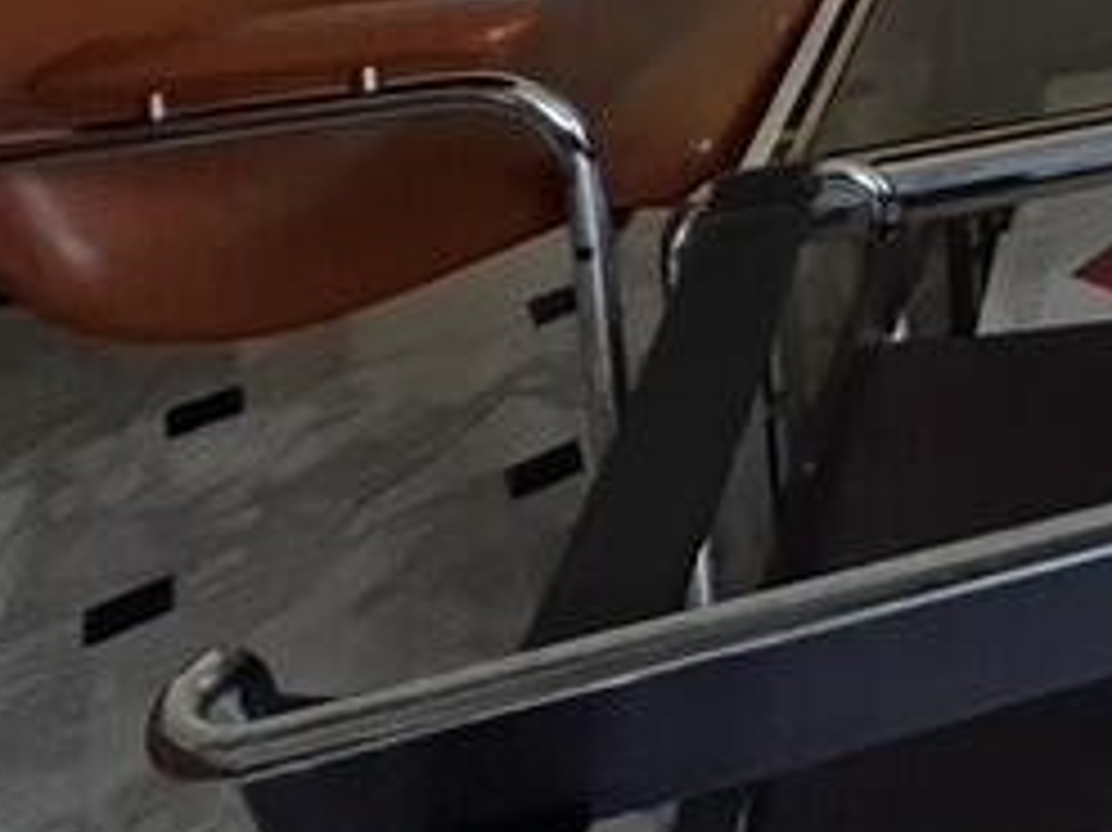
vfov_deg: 18.9
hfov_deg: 23.1
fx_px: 1734
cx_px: 1909
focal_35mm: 54
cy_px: -760
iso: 500
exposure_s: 1/60
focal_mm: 1.57
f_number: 1.8
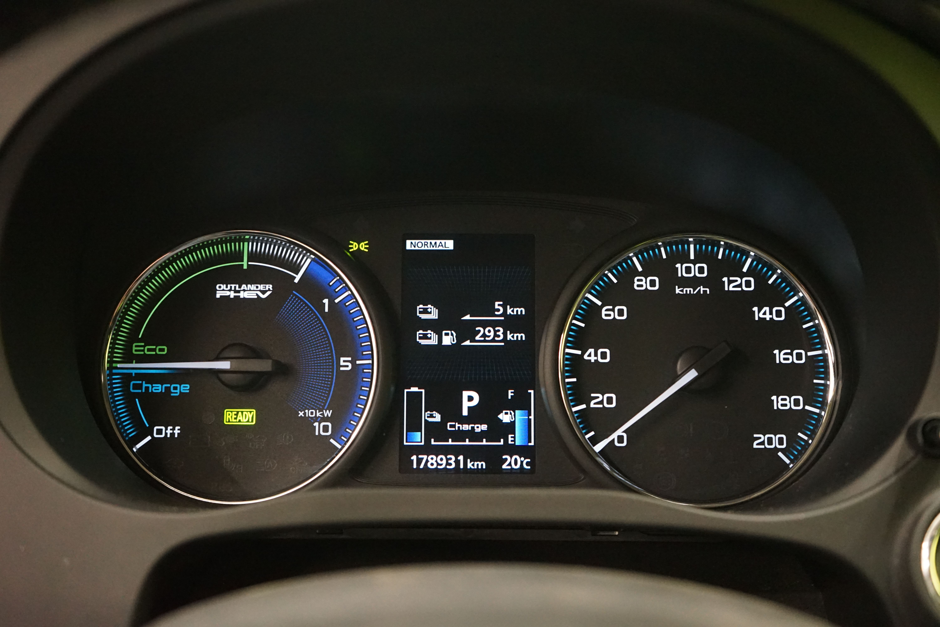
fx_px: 1175
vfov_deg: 29.9
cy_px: 314
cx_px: 470
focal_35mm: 45
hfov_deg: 43.6
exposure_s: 1/25
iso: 6400
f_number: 4.5
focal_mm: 45
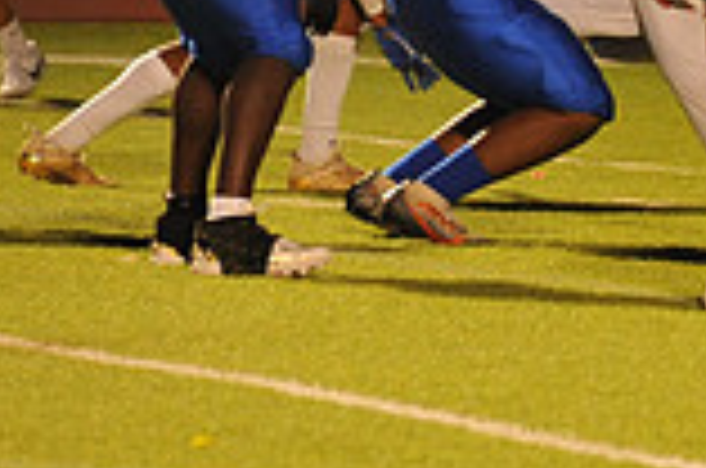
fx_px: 14483
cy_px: -81
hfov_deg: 2.8
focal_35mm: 740
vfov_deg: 1.8
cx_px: 1255
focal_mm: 200
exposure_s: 1/160
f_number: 5.6
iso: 3200
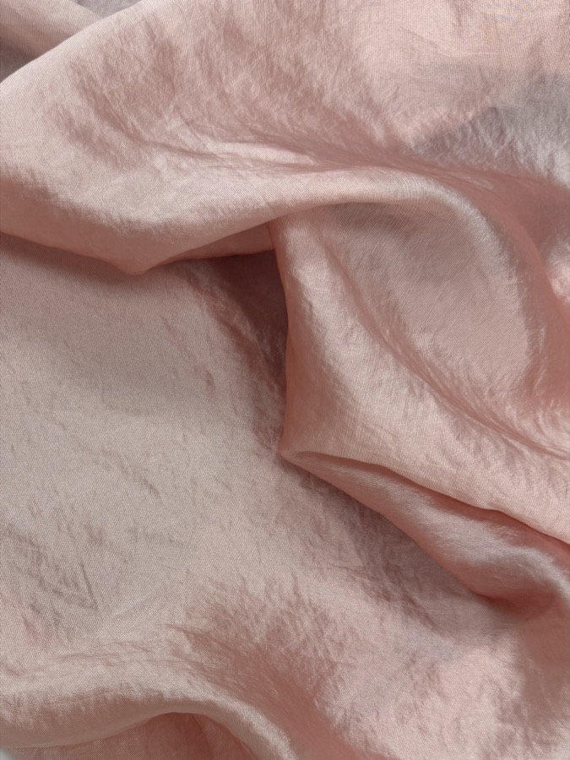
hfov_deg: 56.8
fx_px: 527
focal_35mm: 24
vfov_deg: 71.6
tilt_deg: -83.9
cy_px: 380
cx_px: 285
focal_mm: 6.76
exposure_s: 1/159
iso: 64
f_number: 1.78
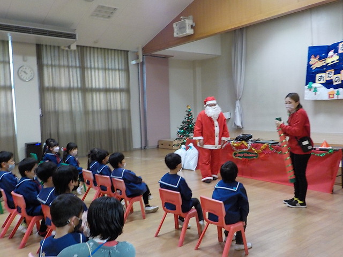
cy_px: 128
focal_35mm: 30
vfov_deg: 46.8
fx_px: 297
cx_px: 172
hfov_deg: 60.0
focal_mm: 4.1
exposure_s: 1/20
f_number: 3.3
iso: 400
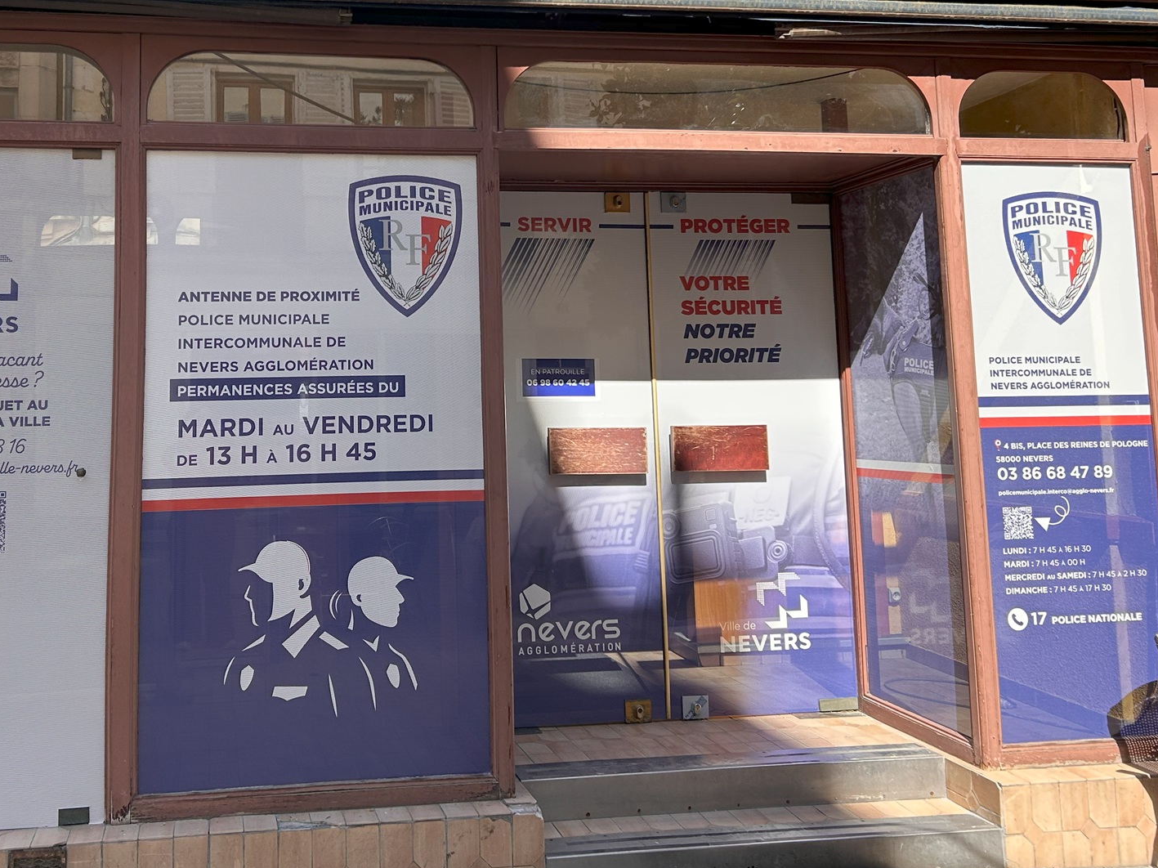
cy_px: 265
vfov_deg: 38.1
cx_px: 414
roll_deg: +1.2
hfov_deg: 49.5
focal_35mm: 37
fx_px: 1237
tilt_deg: +6.4
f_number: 1.5
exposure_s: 1/1377
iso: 50
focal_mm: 5.7
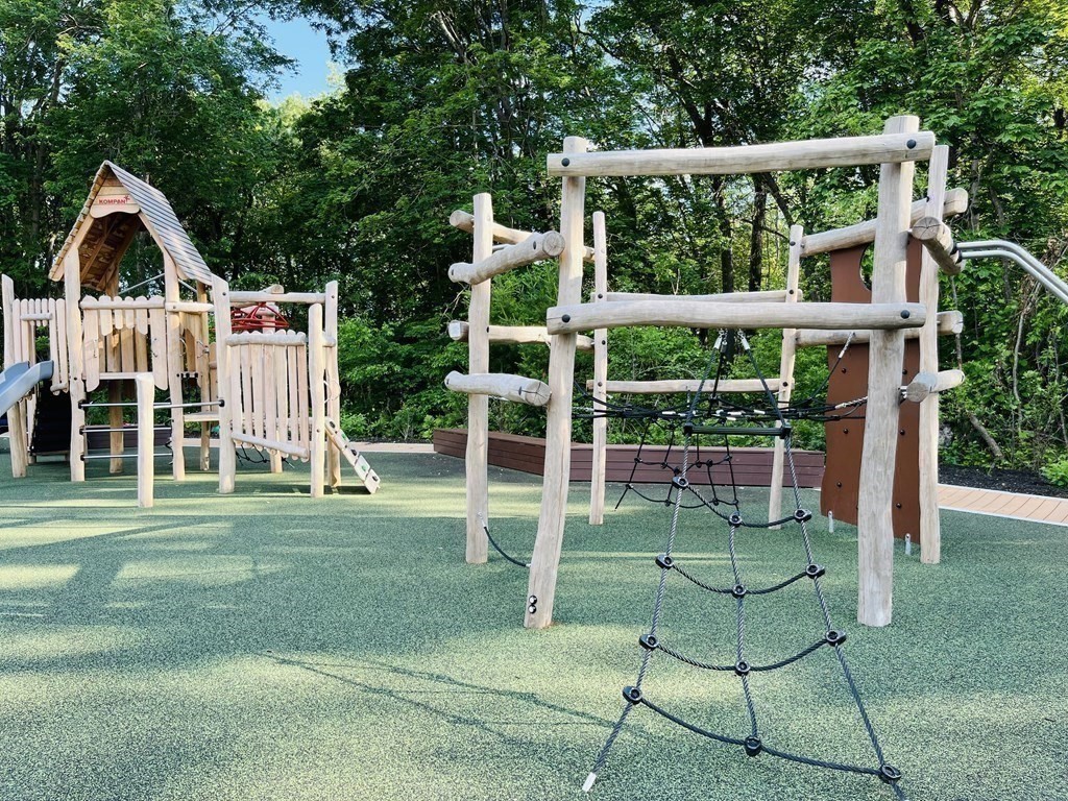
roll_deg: +0.5
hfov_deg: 67.3
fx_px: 802
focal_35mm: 26
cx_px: 534
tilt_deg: -3.1
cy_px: 400
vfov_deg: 53.1
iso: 50
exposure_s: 1/321
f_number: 1.6
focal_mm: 5.1
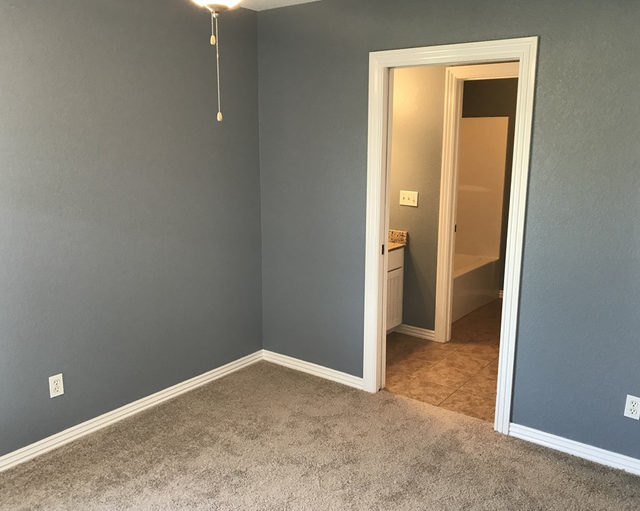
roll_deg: +0.2
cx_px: 340
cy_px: 261
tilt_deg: -11.9
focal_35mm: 30
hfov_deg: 58.7
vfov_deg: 48.5
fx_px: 568
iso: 32
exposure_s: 1/24
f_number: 1.8
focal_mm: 3.99
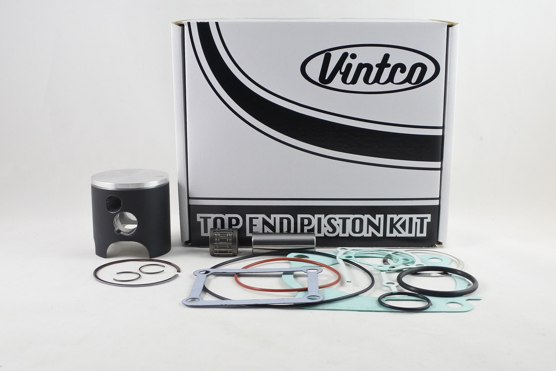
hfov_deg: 60.3
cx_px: 278
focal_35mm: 31
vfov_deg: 42.3
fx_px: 479
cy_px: 186
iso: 450
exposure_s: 1/125
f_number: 3.8
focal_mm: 11.8
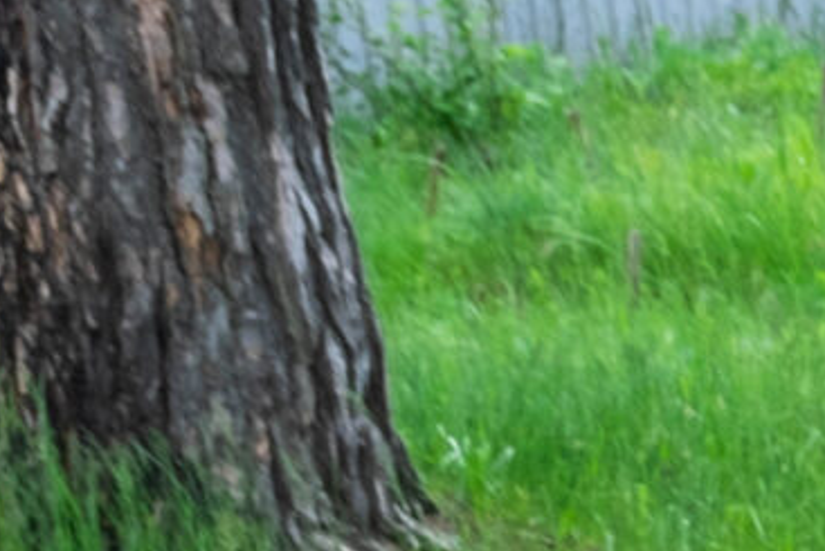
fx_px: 5112
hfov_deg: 8.3
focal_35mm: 223
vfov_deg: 5.8
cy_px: 1645
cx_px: 2163
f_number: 5
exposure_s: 1/160
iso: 160
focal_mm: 21.2
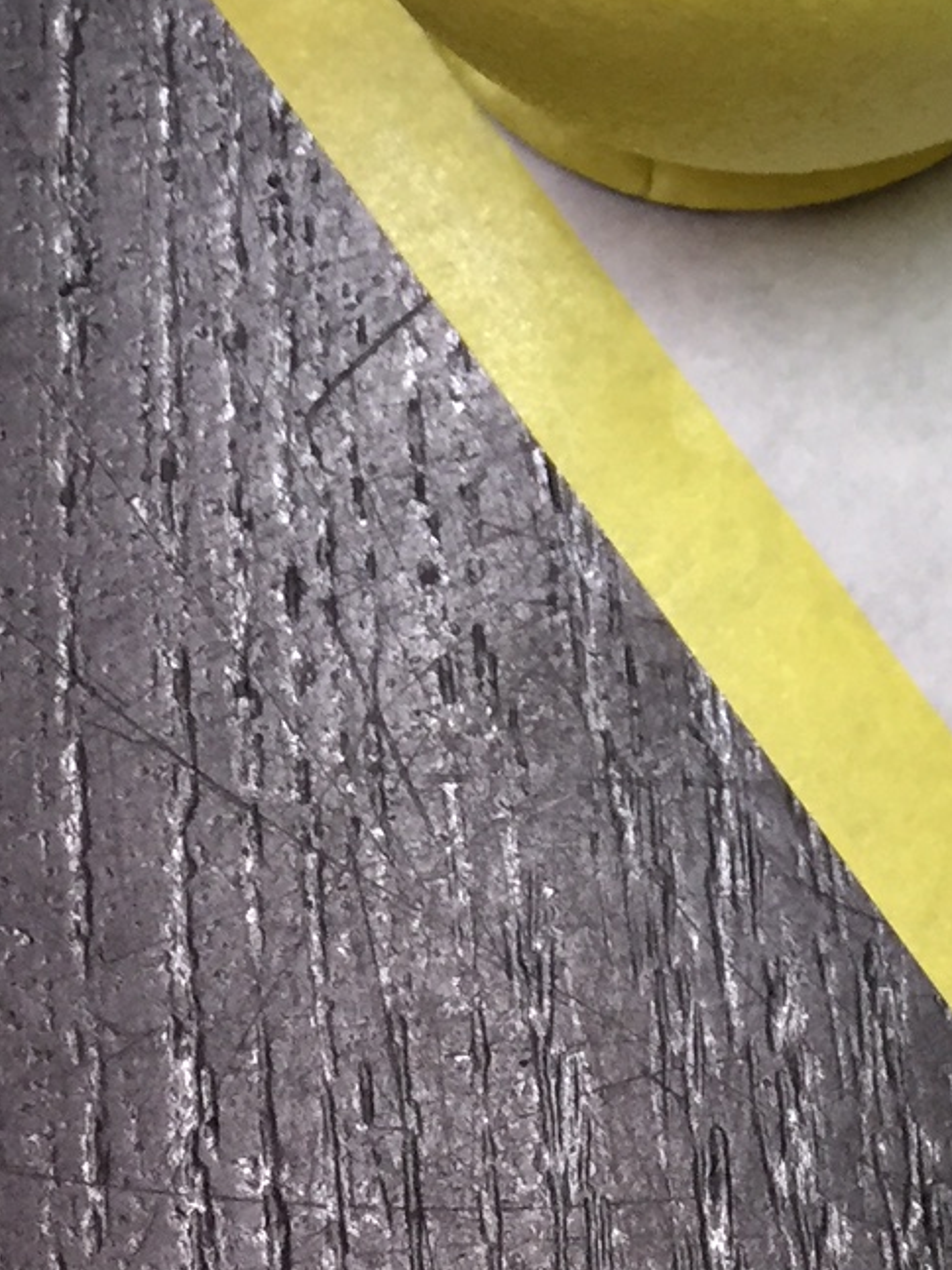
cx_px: 1279
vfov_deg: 20.0
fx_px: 3376
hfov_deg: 15.2
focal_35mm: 92
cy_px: -258
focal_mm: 4.15
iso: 125
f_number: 2.2
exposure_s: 1/30
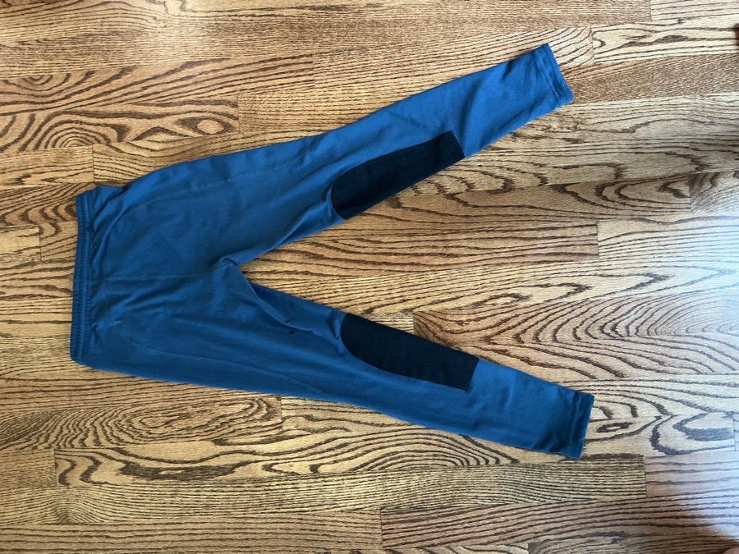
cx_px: 370
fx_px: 619
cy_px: 277
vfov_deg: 48.2
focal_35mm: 29
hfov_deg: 61.7
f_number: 1.8
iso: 80
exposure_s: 1/60
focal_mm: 3
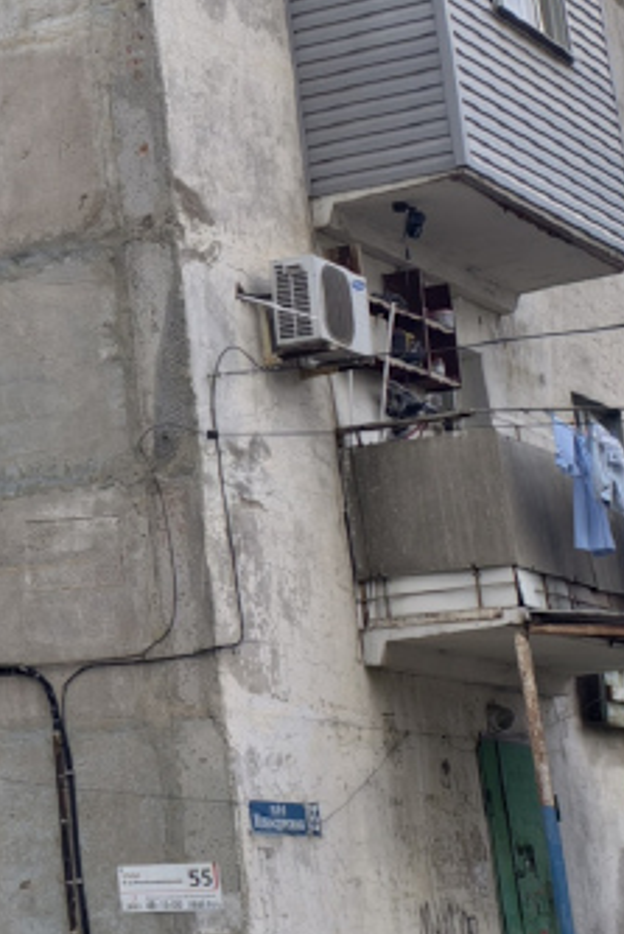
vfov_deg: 21.6
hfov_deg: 12.9
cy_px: 178
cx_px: -607
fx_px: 2415
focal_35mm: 93
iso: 72
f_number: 1.57
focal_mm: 6.54
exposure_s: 1/1942
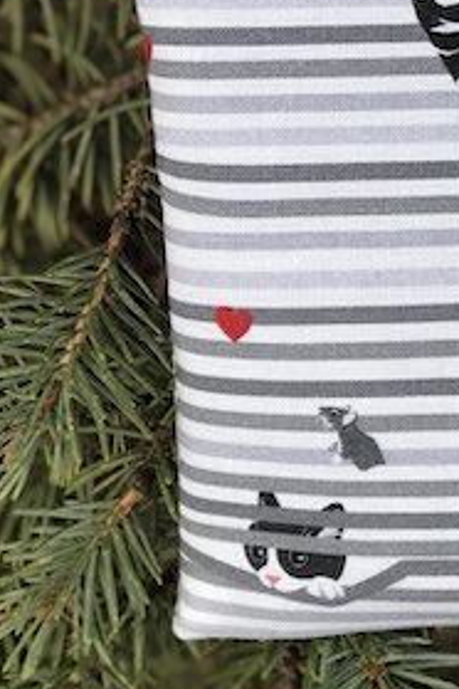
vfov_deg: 15.0
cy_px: 161
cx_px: 785
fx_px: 2601
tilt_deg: -71.4
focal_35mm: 136
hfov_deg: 9.7
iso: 20
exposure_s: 1/60
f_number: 2.8
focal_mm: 6.6
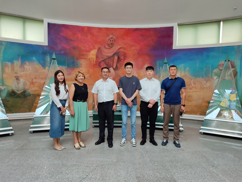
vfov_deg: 54.9
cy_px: 91
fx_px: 175
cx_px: 121
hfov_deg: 69.4
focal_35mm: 25
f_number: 1.89
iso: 201
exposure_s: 1/50
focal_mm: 5.95
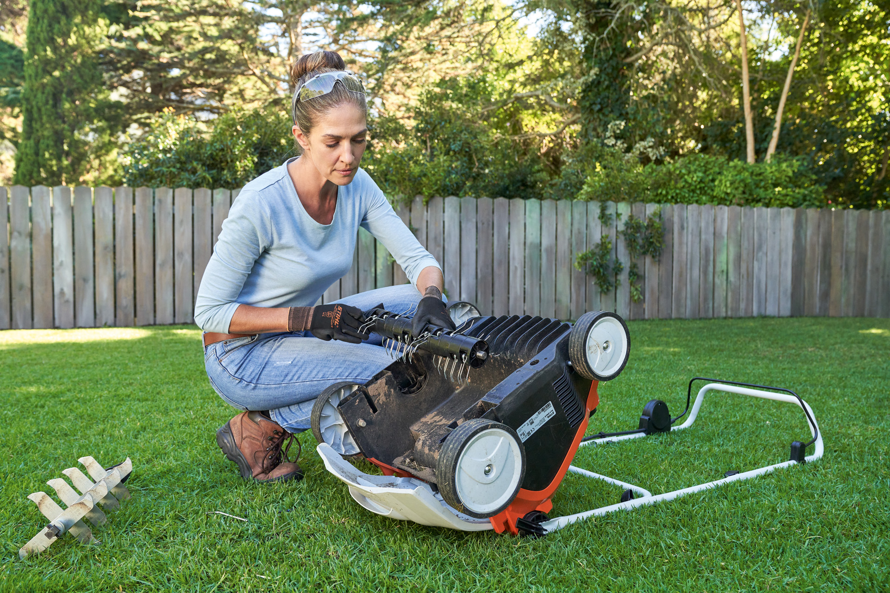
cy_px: 296
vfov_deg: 43.6
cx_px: 445
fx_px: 742
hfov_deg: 61.9
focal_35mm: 30
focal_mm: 30
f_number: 5
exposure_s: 1/500
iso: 2000
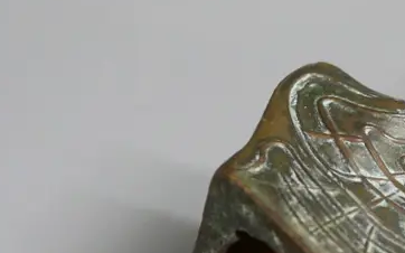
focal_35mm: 150
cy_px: 167
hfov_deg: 13.6
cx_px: 474
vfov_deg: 8.7
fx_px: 1655
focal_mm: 25
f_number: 3.2
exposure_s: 1/200
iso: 3200
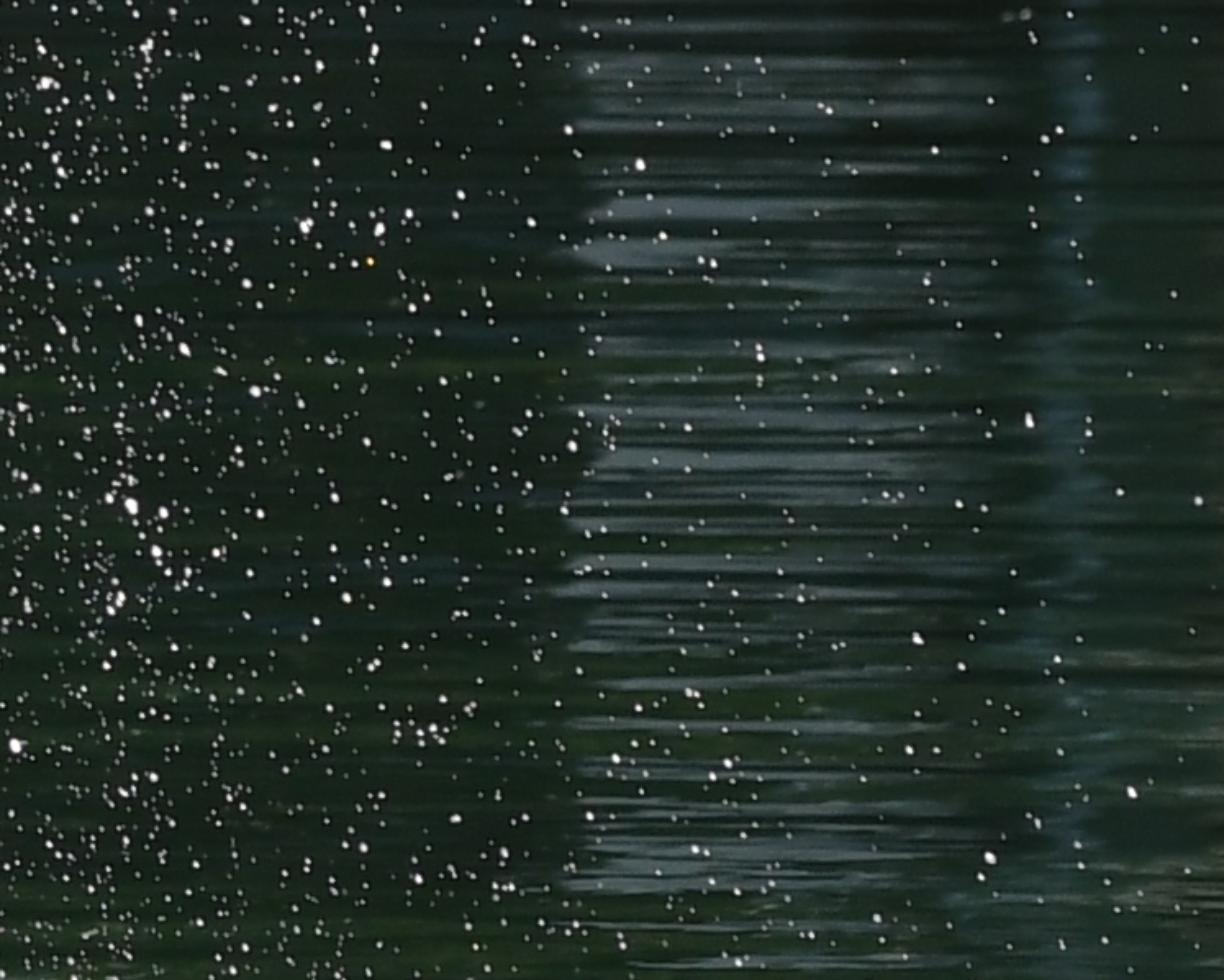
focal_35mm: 1521
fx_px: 55132
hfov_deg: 1.3
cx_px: -410
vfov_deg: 1.0
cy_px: 1570
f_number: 8
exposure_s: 1/1250
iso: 320
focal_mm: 145
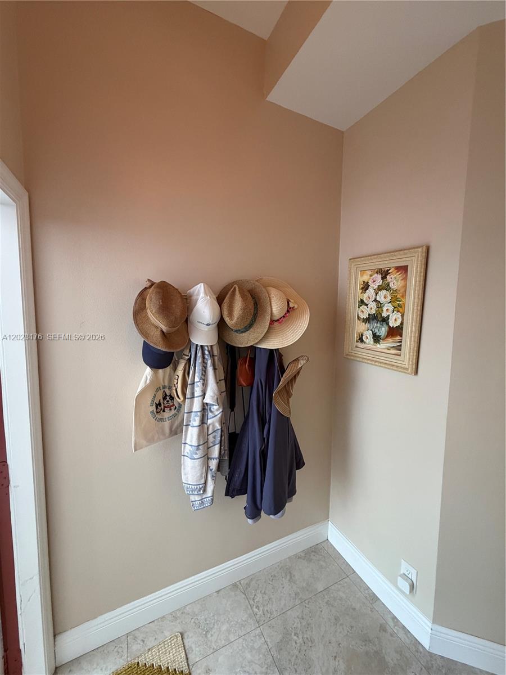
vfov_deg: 102.1
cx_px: 253
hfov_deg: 85.7
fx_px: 273
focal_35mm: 14
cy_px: 338
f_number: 2.2
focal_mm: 2.22
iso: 250
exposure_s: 1/60
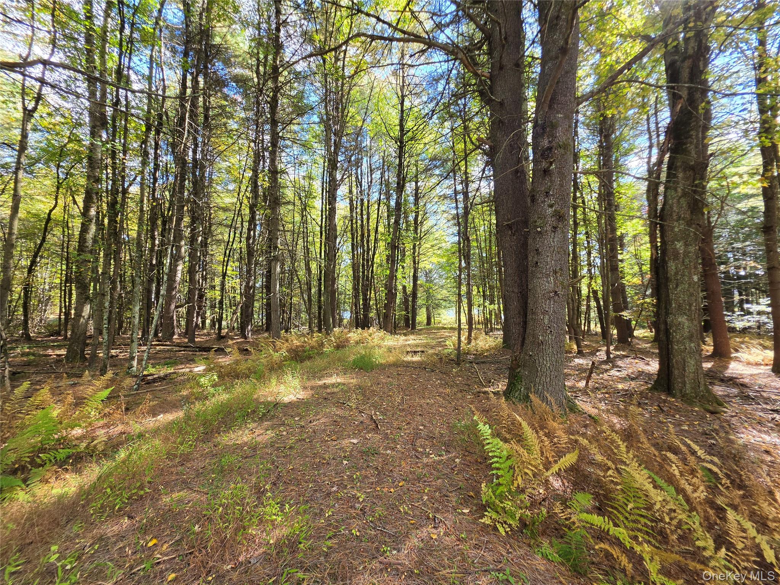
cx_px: 390
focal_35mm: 13
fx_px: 293
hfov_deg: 106.2
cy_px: 292
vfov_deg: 89.9
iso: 32
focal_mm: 2.2
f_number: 1.9
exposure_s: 1/120
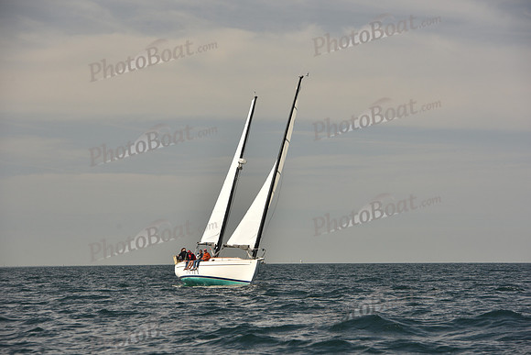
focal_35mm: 140
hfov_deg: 14.7
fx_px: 2065
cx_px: 266
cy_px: 178
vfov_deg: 9.8
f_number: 7.1
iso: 250
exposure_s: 1/640
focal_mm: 140
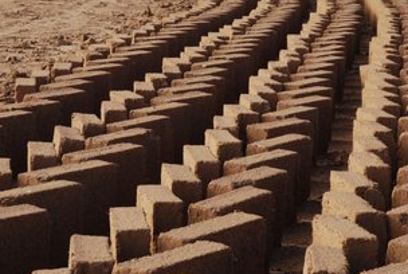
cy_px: 136
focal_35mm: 138
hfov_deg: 14.8
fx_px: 1567
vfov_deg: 10.0
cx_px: 225
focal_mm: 70
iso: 400
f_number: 16
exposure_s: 1/125
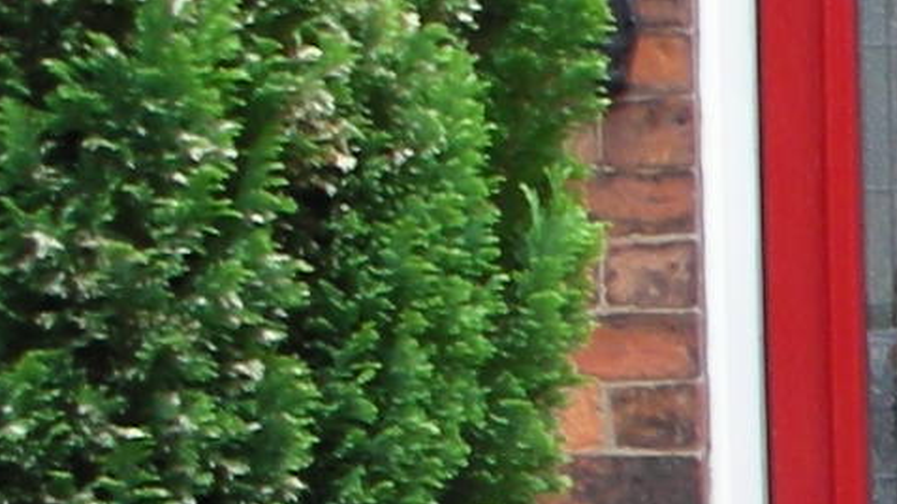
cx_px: 2101
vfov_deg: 5.4
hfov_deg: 8.8
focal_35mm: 225
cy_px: 585
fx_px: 5350
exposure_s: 1/24.2
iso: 50
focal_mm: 5.8
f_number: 3
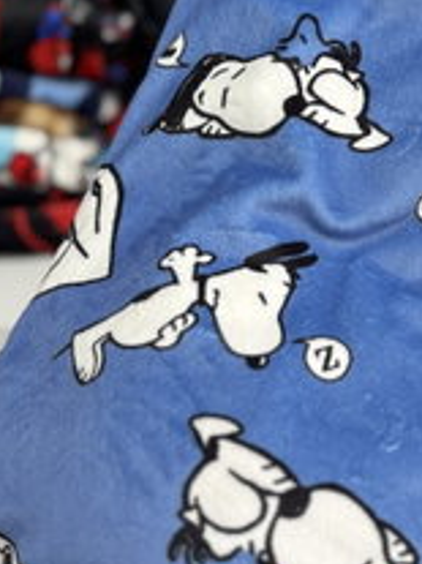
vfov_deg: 28.6
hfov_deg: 21.3
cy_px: 154
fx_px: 1090
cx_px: 406
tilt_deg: -23.7
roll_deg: +2.5
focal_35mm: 67
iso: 80
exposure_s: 1/121
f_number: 1.6
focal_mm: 5.96
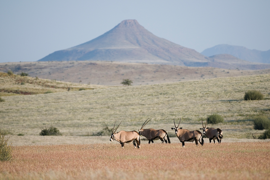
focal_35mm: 495
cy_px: 90
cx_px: 135
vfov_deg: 2.8
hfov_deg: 4.2
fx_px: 3712
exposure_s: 1/1500
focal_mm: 330
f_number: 4
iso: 400
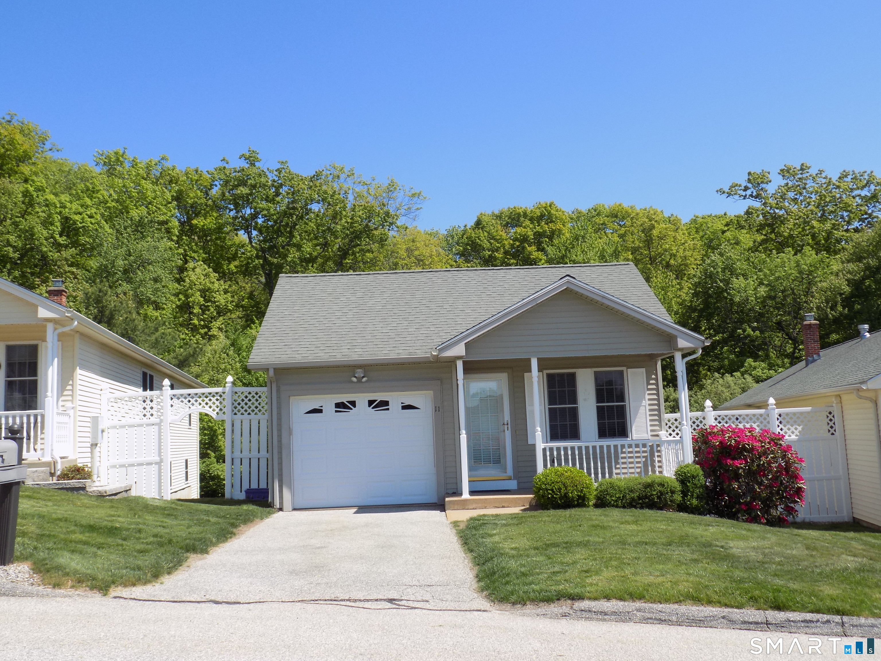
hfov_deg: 60.0
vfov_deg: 46.8
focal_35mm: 30
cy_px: 330
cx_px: 440
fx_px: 764
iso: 80
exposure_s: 1/640
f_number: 3.3
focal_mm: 5.3
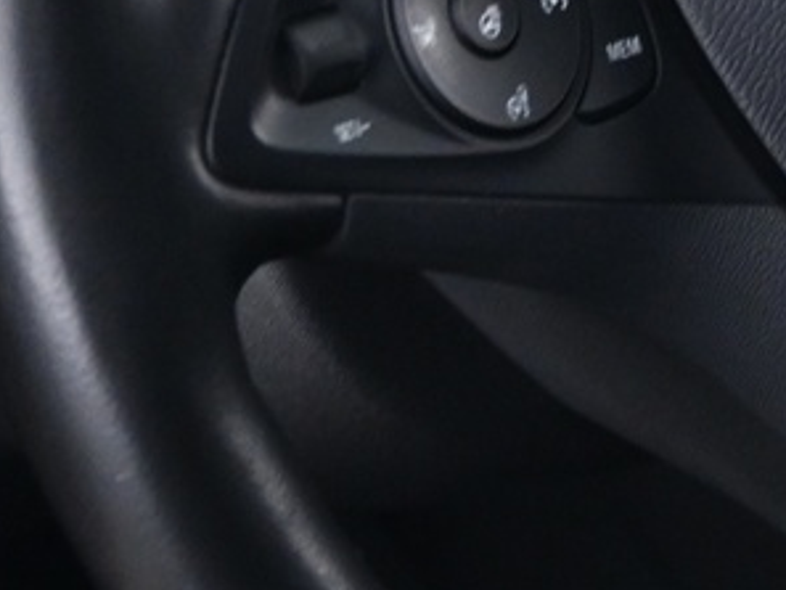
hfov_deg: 9.9
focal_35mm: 193
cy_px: -87
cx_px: 1162
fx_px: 4383
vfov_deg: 7.6
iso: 1600
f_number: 4.2
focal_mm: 24.5
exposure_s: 1/8
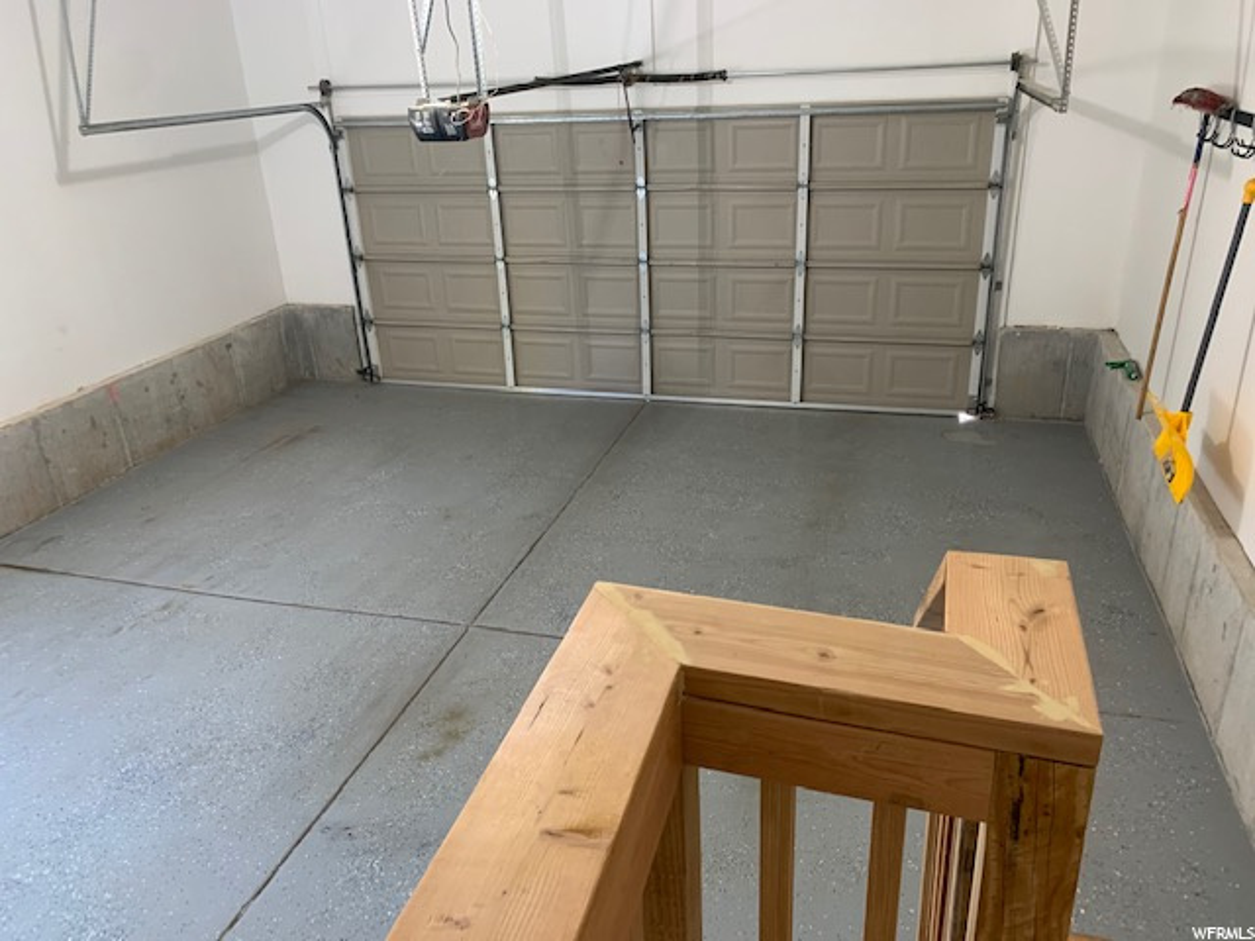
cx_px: 628
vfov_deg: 53.1
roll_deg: +1.8
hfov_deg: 67.3
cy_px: 470
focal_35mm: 26
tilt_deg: -22.8
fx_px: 943
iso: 250
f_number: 1.8
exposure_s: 1/60
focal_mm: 4.25
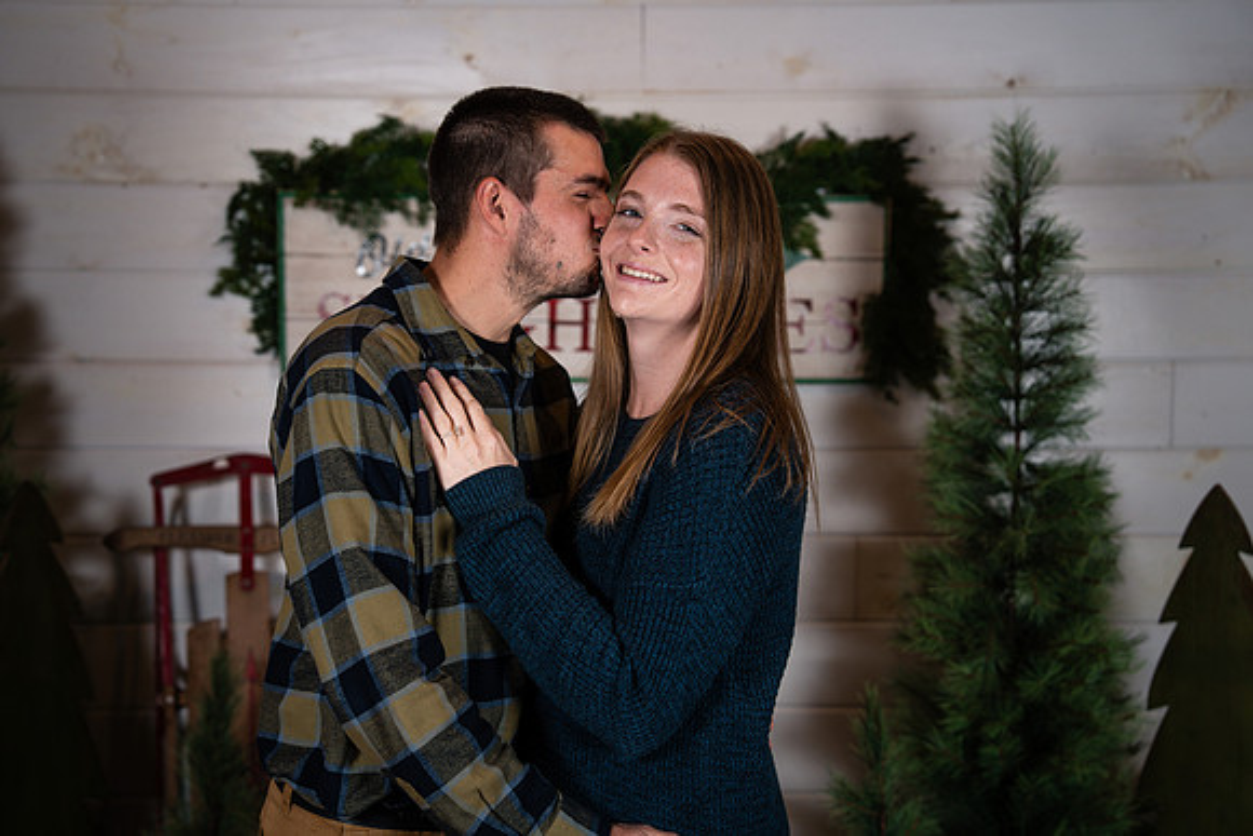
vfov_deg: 25.5
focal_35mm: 53
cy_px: 418
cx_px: 626
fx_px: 1845
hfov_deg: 37.5
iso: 250
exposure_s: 1/250
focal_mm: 53
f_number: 3.2
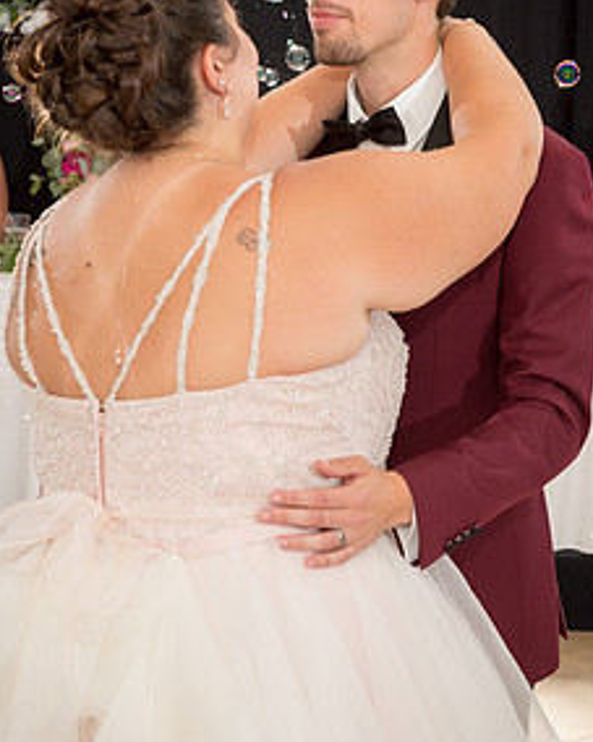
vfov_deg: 19.6
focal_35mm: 98
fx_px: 2151
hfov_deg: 15.7
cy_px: 311
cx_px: 302
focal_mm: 66
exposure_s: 1/125
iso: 800
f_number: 5.6
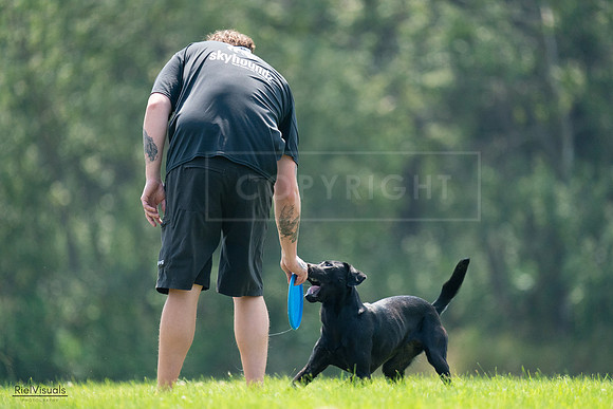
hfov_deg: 3.4
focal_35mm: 600
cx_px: 306
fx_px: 10219
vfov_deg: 2.3
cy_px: 204
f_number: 6.3
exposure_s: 1/4000
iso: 4000
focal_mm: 600
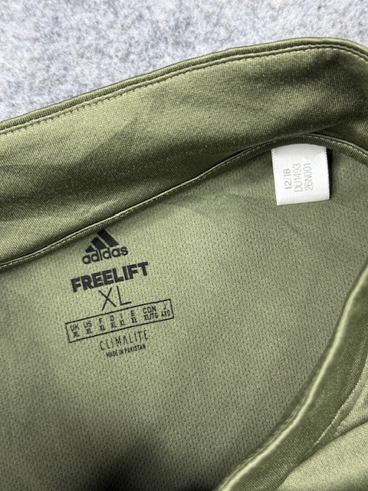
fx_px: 680
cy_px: 246
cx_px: 184
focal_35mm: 48
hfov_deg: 30.3
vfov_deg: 39.7
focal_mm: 6.76
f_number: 1.78
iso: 50
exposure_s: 1/50
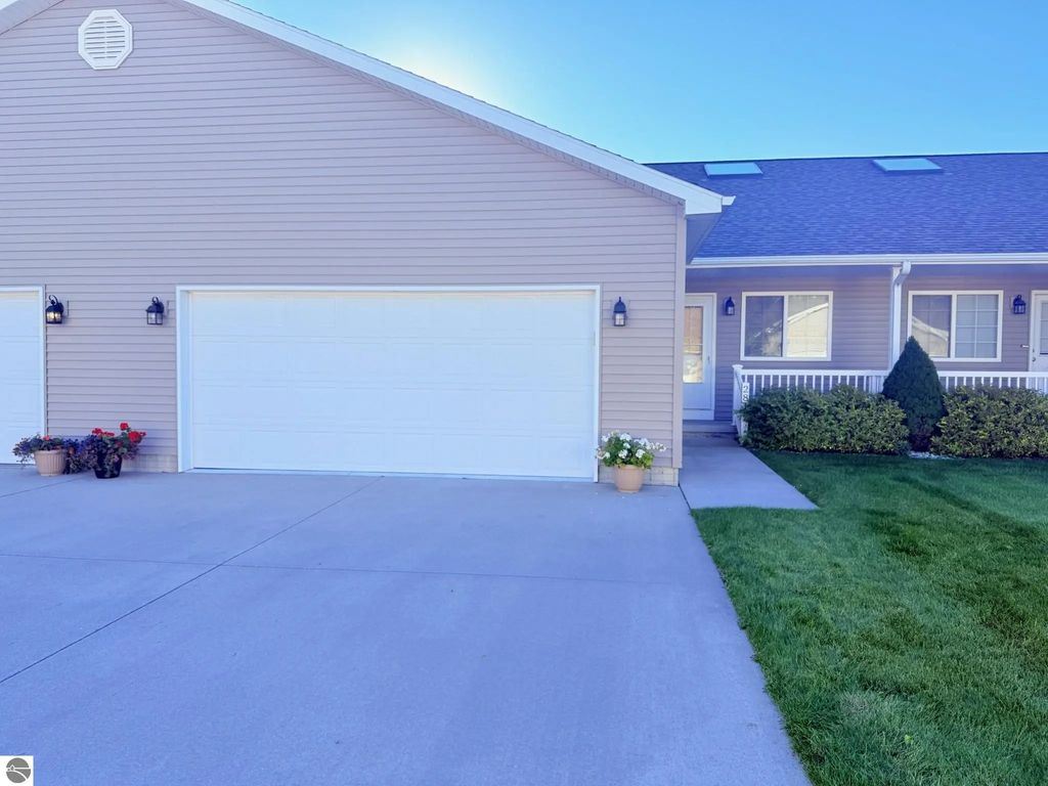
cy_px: 393
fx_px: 727
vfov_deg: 56.8
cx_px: 524
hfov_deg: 71.6
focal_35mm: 24
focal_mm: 6.76
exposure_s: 1/1770
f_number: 1.78
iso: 100
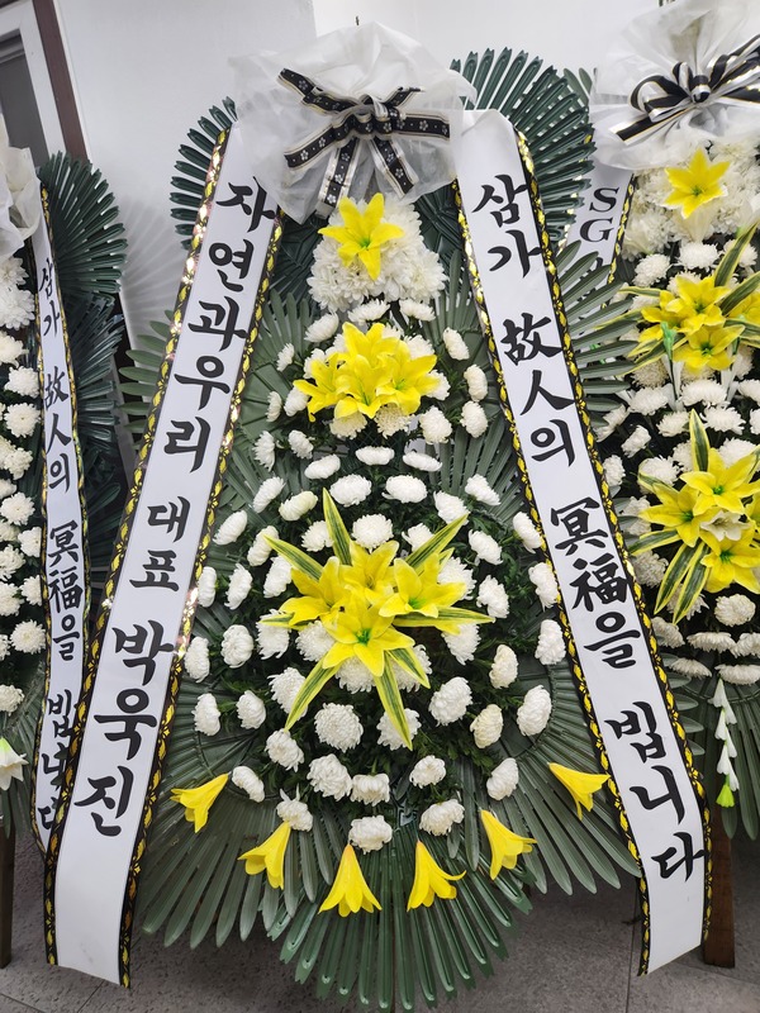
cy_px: 506
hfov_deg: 58.9
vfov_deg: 73.9
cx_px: 380
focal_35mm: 23
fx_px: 673
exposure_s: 1/120
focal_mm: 5.4
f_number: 1.8
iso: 100
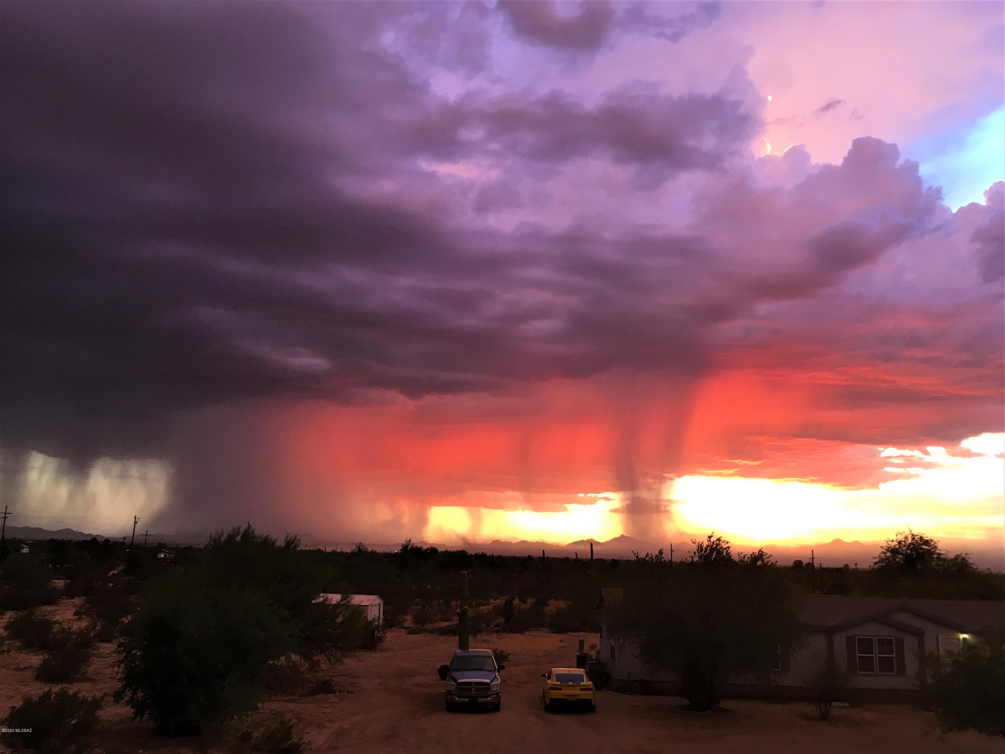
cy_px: 377
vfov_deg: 48.2
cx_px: 502
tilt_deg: +10.4
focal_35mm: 29
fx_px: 842
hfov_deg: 61.7
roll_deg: -1.8
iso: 64
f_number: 2.2
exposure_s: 1/30
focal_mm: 4.15
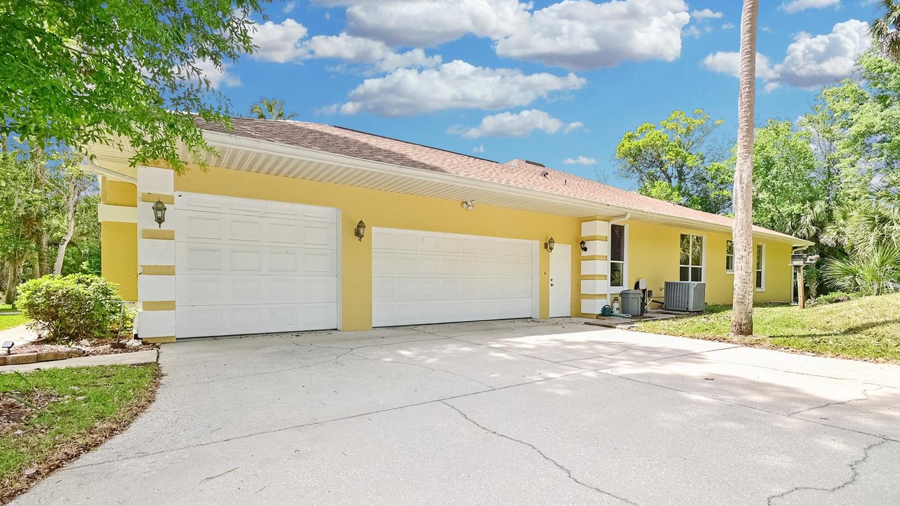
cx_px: 450
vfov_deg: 66.9
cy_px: 283
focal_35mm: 16
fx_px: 382
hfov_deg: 99.4
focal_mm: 10
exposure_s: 1/200
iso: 200
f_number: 9
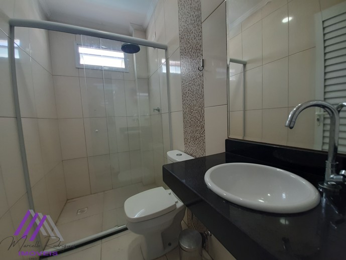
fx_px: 130
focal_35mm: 13
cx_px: 173
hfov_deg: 106.2
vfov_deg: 89.9
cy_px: 130
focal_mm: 1.42
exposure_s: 1/40
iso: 64
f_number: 2.2
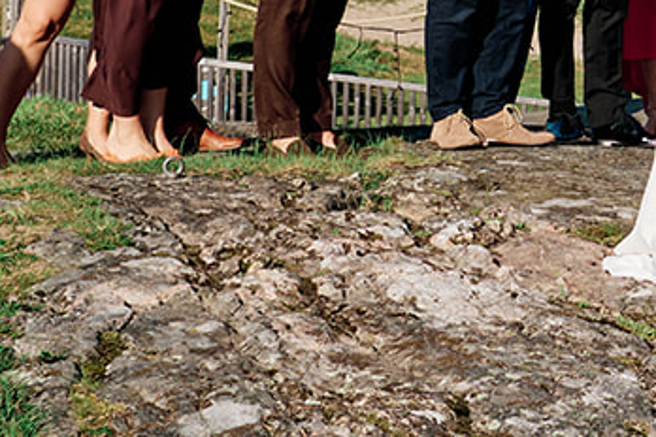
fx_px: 2934
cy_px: -349
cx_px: 1014
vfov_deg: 8.2
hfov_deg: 12.1
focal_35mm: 161
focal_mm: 23
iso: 125
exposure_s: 1/600
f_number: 5.6
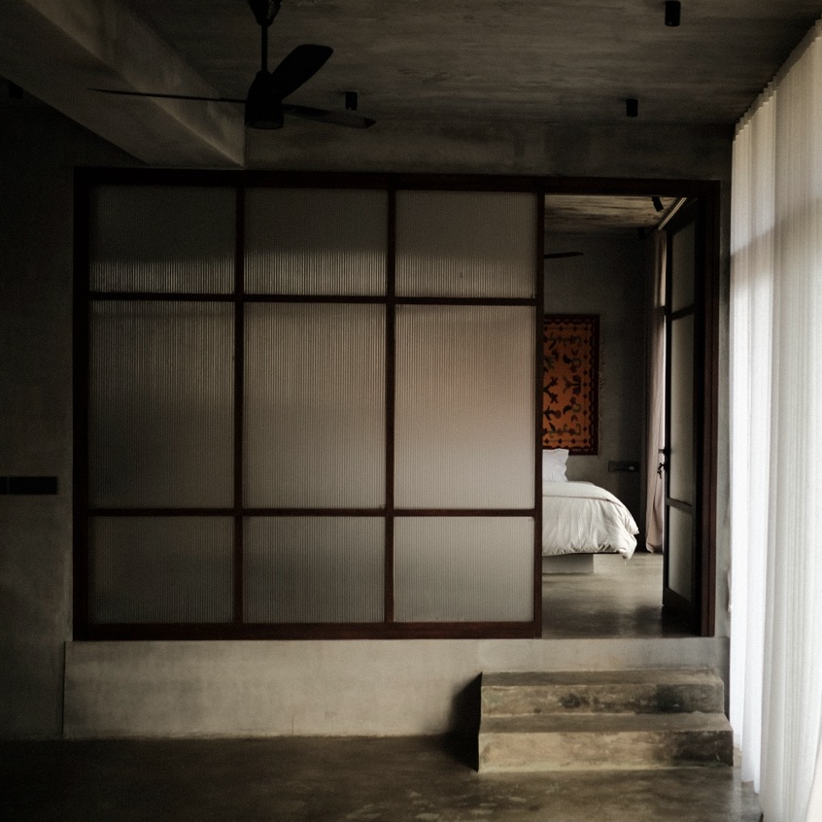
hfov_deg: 36.7
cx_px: 614
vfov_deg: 37.6
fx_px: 1209
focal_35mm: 45
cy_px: 410
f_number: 2.5
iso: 200
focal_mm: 23
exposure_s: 1/125
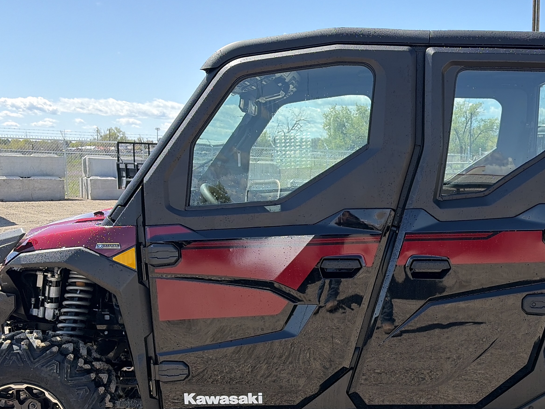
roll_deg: -0.5
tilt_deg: -8.3
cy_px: 265
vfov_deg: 32.0
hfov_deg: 41.0
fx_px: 708
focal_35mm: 45
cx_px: 400
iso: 64
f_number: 1.6
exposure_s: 1/1901
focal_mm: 5.96
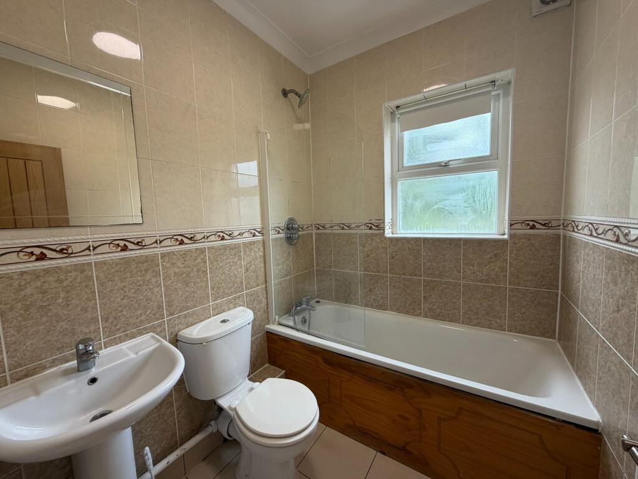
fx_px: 258
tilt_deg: -4.7
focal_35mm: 14
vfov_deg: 85.7
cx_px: 319
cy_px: 240
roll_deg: +3.1
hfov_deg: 102.1
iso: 100
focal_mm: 2.22
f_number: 2.2
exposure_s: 1/121
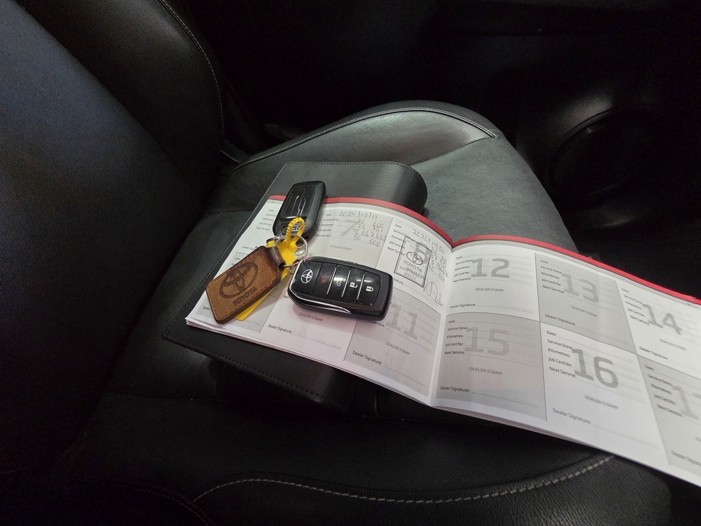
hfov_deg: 106.2
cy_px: 263
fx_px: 263
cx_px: 350
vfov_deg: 89.9
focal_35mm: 13
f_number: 2.2
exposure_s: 1/50
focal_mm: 2.2
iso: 640
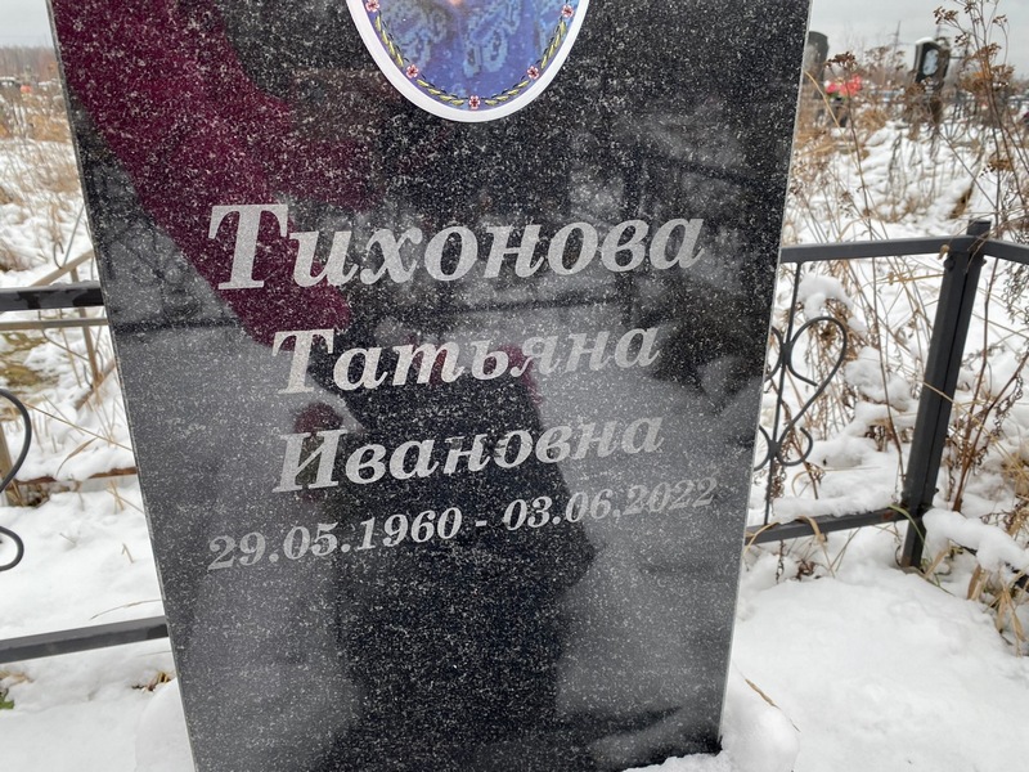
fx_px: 773
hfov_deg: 67.3
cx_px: 514
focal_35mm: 26
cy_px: 386
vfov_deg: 53.1
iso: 32
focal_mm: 4.25
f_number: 1.8
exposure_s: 1/126
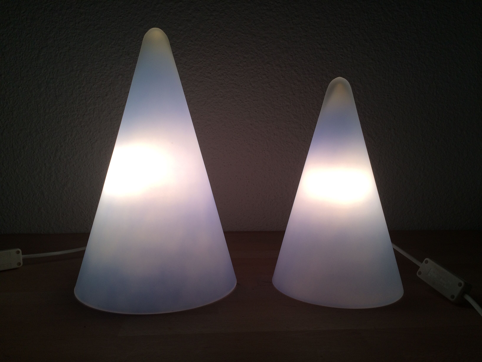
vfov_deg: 48.2
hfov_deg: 61.7
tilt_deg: -4.1
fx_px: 404
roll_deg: -0.5
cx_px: 241
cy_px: 181
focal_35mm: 29
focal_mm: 4.15
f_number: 2.2
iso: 32
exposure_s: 1/111
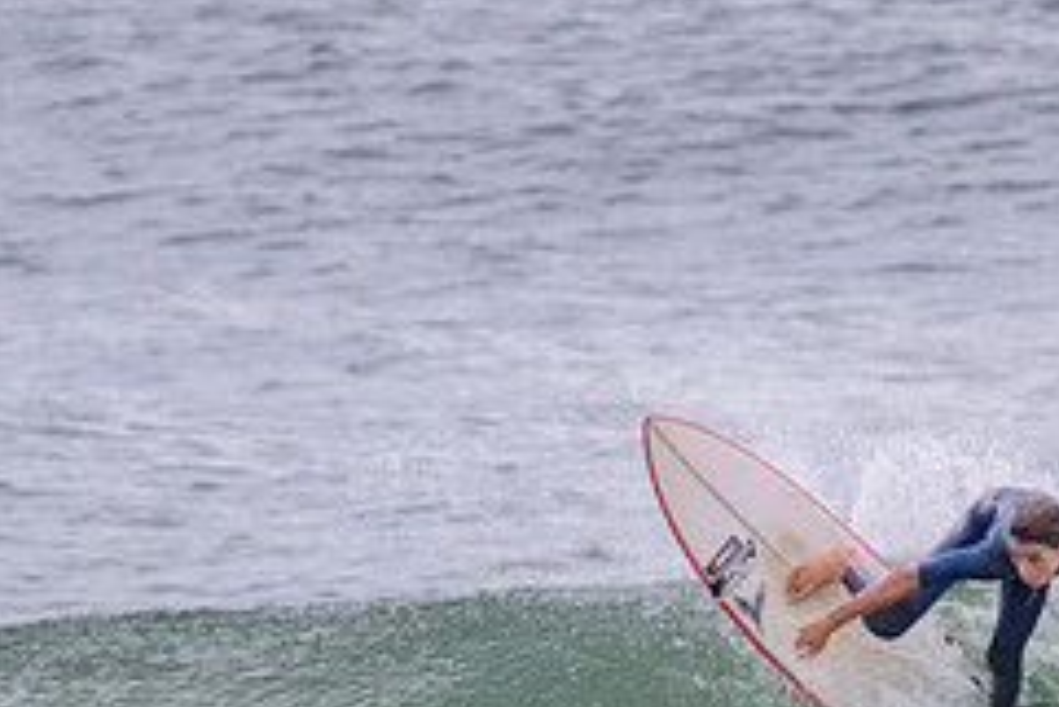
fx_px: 56718
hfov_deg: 1.1
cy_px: 819
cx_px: 870
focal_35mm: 1927
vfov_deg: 0.7
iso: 2800
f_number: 11
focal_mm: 800
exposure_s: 1/2000
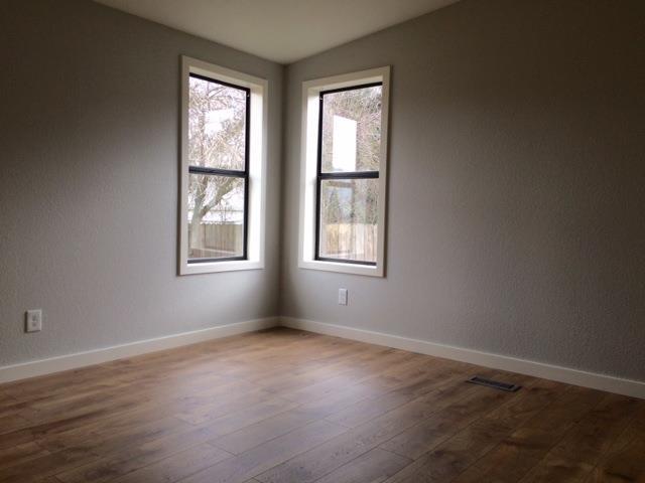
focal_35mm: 29
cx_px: 322
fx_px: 540
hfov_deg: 61.7
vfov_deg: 48.2
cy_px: 242
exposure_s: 1/60
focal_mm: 4.15
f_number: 2.2
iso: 40
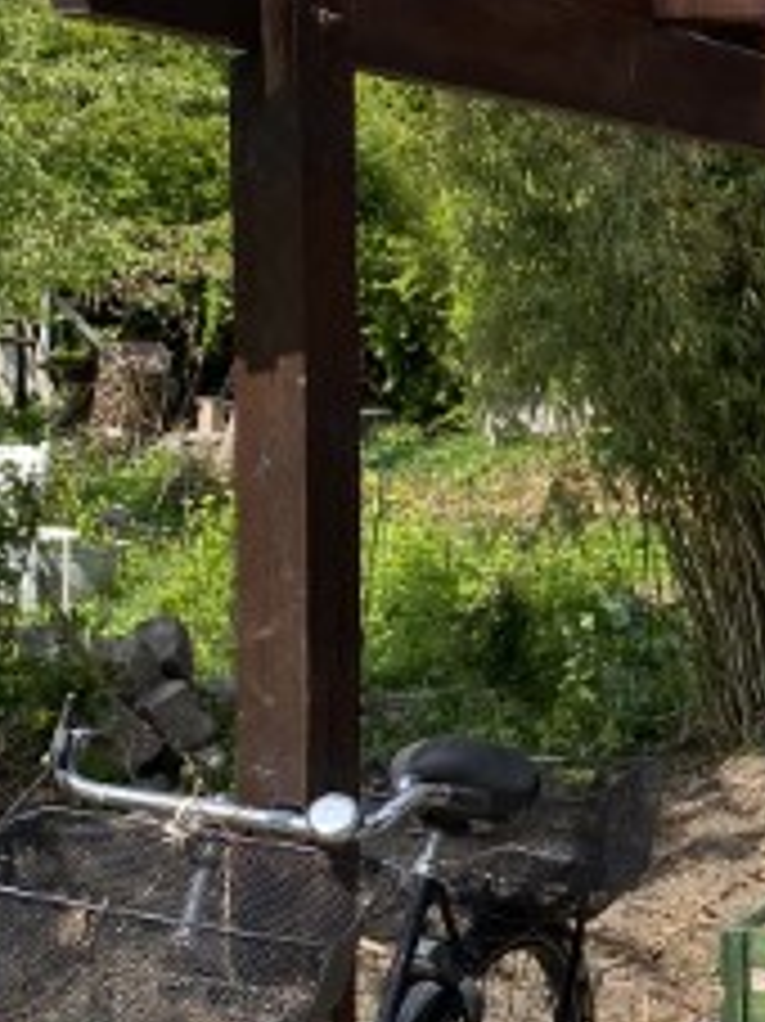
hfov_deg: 15.6
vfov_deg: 22.3
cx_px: 1120
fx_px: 2595
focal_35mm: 88
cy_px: 567
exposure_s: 1/1783
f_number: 1.8
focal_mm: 4.25
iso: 32
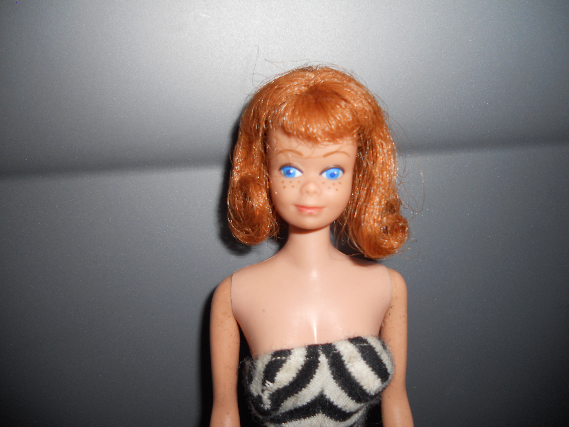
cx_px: 284
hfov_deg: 65.3
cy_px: 214
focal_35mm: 27
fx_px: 444
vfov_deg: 51.4
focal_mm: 4.9
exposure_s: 1/25
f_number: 8
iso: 80
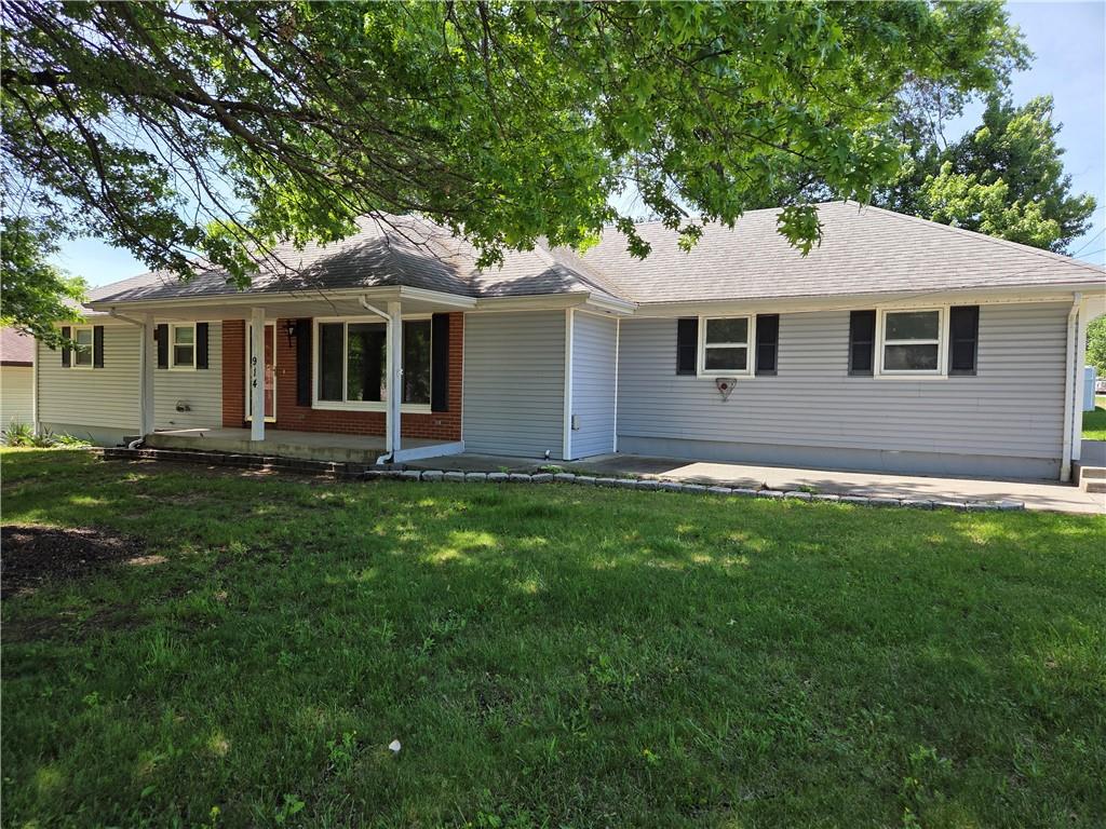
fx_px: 735
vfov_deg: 58.9
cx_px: 553
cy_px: 414
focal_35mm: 23
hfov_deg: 73.9
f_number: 1.8
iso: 80
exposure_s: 1/1529
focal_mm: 5.4
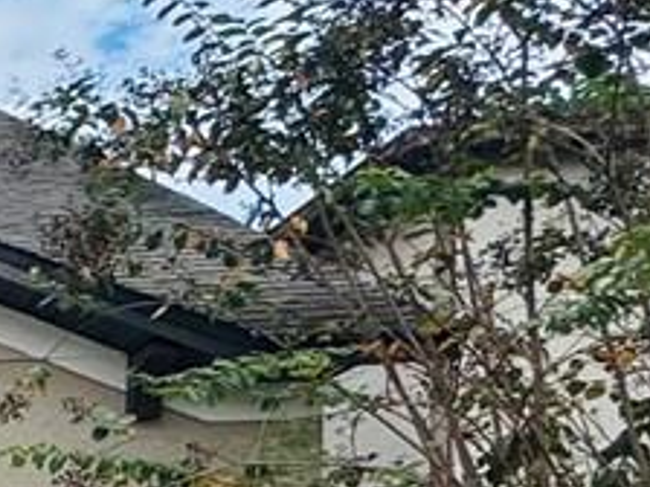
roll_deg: -3.2
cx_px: -1315
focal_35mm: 100
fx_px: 1878
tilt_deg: +3.4
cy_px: 745
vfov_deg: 13.8
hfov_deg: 11.3
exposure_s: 1/944
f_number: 2.2
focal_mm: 2.22
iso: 40
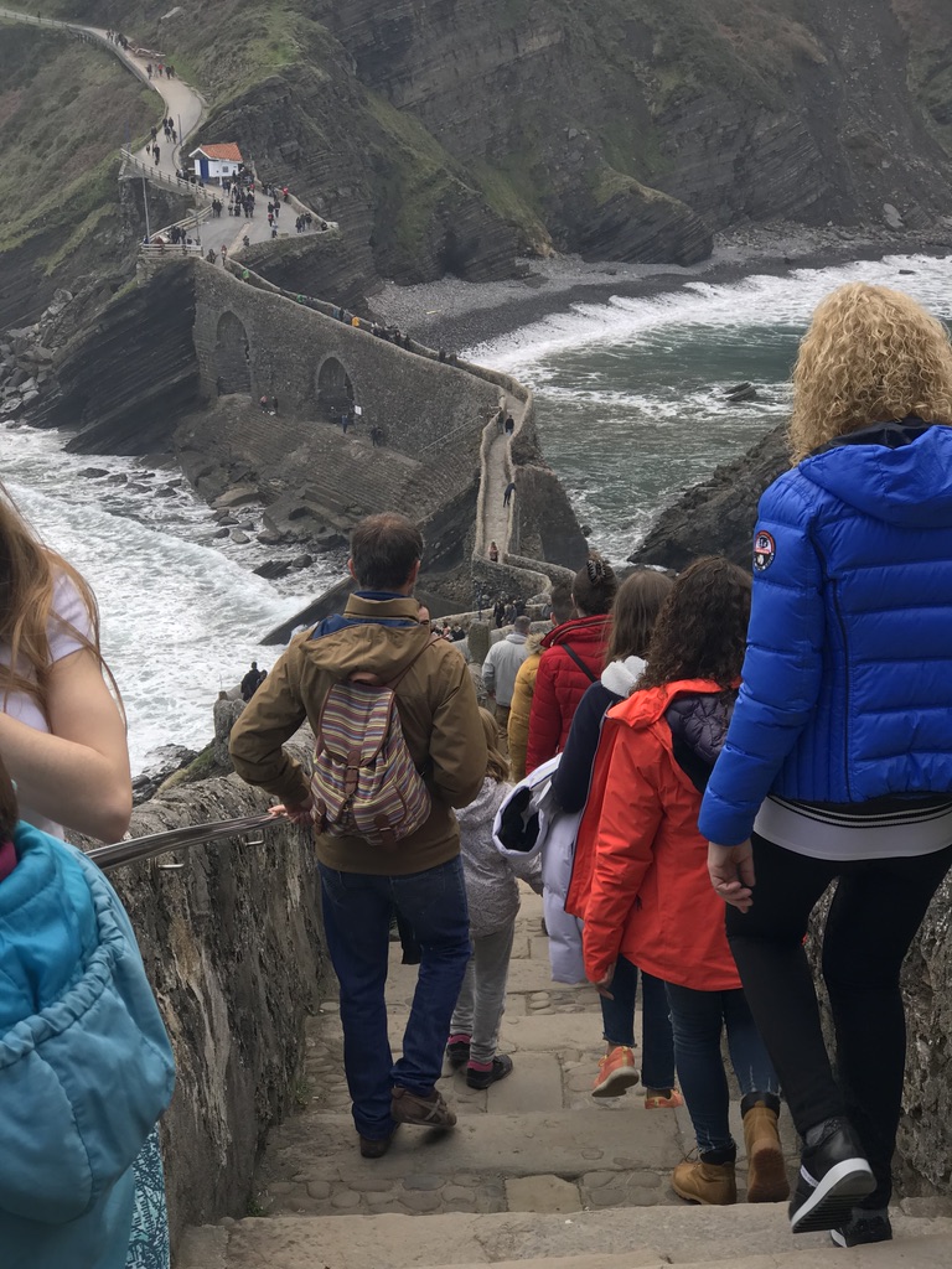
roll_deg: +2.2
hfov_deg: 25.7
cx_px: 476
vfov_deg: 33.8
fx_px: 2090
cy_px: 634
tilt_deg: -17.9
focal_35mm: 57
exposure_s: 1/178
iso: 20
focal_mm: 6.6
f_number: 2.8
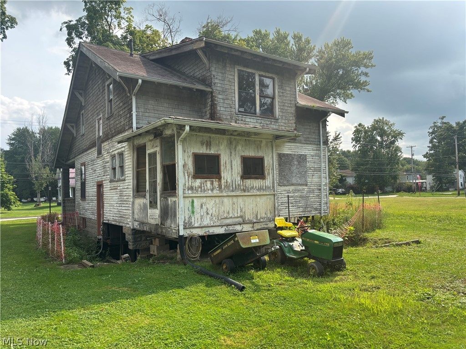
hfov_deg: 67.3
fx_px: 350
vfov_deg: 53.1
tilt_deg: +2.7
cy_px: 174
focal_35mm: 26
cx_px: 233
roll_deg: +2.1
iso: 50
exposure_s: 1/1311
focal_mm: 5.96
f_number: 1.6
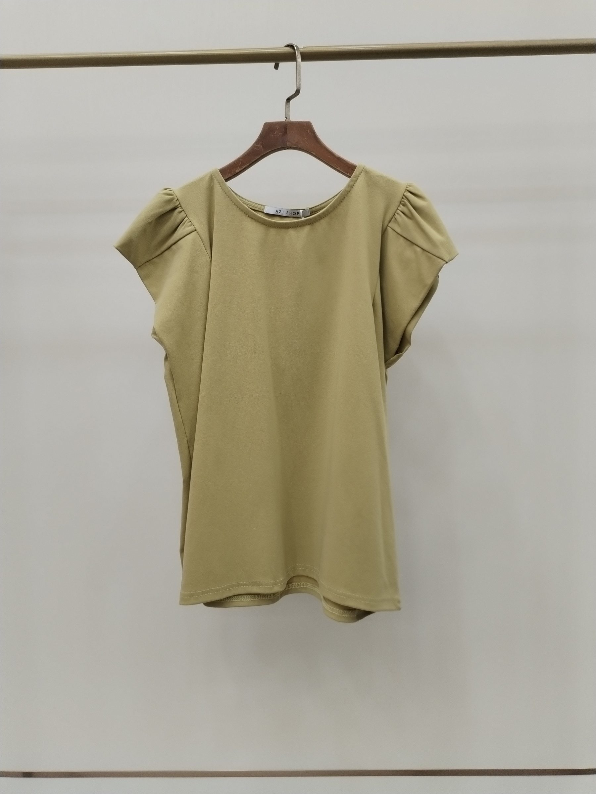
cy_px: 397
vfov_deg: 61.7
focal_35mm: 29
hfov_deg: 48.2
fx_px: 666
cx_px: 298
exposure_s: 1/120
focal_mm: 4.75
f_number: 1.8
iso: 206
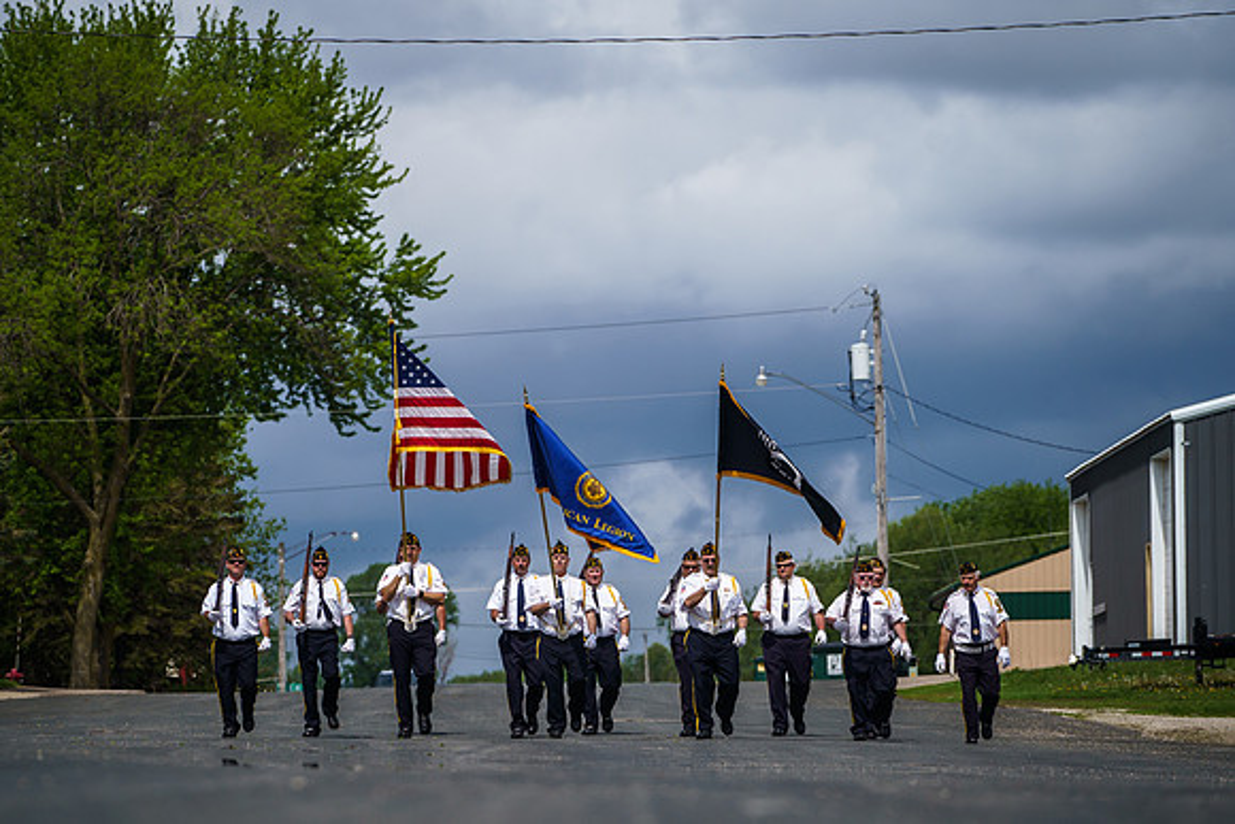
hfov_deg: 8.8
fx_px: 8043
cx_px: 564
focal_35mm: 234
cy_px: 424
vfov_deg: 5.9
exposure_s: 1/5000
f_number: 5
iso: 400
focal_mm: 198
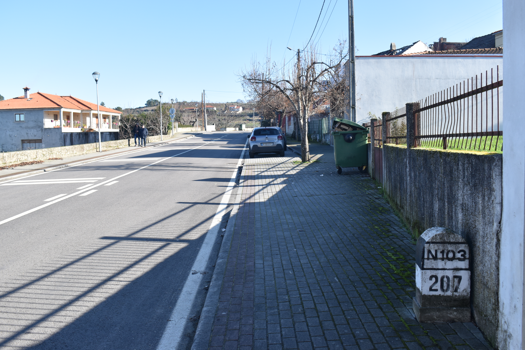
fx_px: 547
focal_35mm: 38
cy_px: 175
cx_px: 262
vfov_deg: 35.5
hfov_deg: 51.3
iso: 200
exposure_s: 1/250
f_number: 8
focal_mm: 25
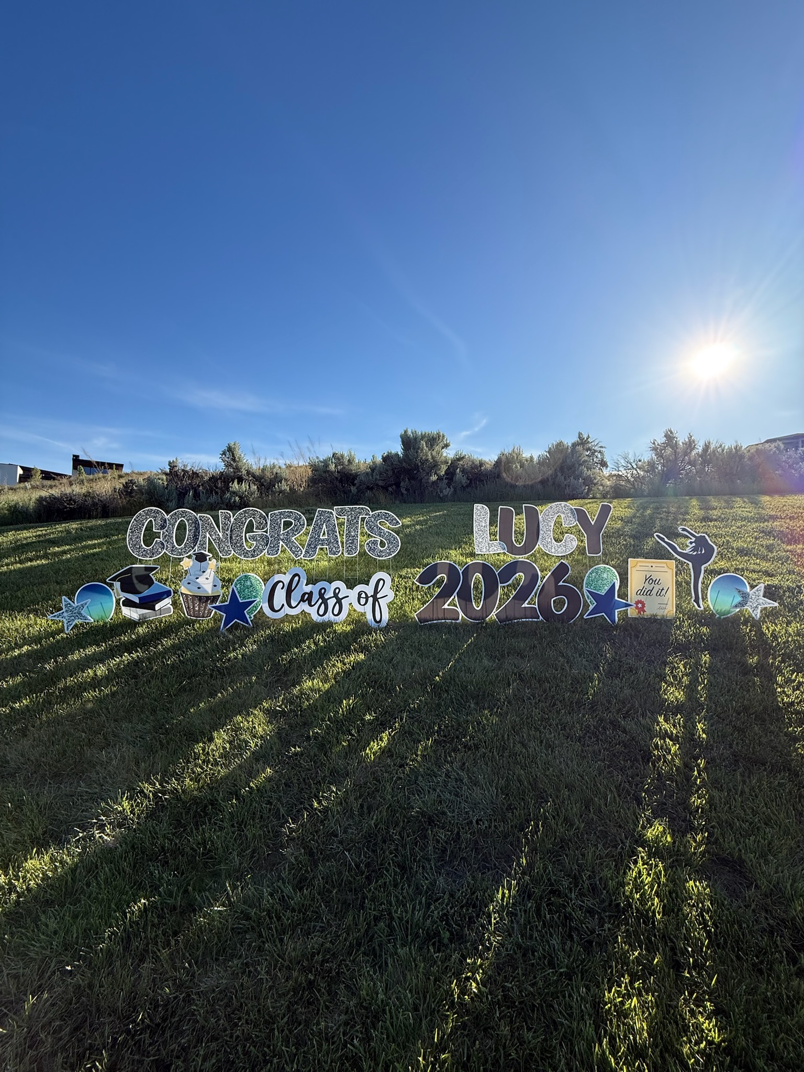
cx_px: 402
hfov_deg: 85.7
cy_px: 536
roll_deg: -1.0
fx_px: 434
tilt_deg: +3.8
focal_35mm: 14
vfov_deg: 102.1
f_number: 2.2
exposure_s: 1/1497
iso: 64
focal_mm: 2.22
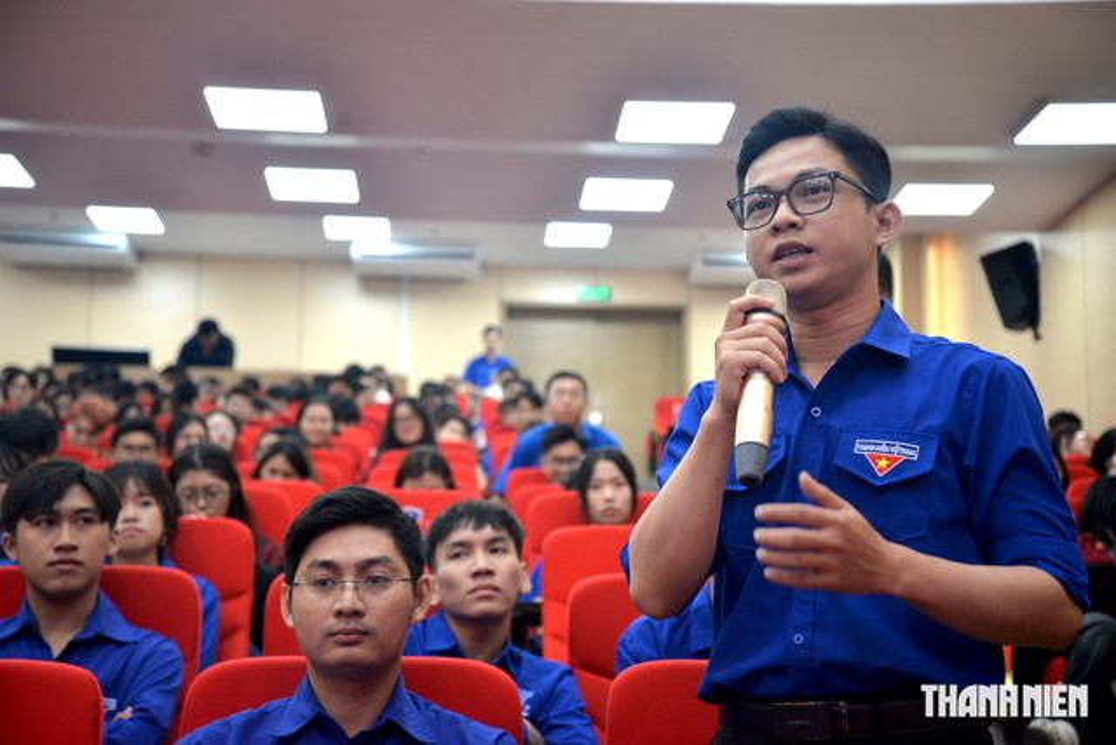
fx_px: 1922
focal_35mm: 62
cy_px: 372
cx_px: 558
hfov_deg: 32.4
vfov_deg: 21.9
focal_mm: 62
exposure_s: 1/160
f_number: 4.5
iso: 1250
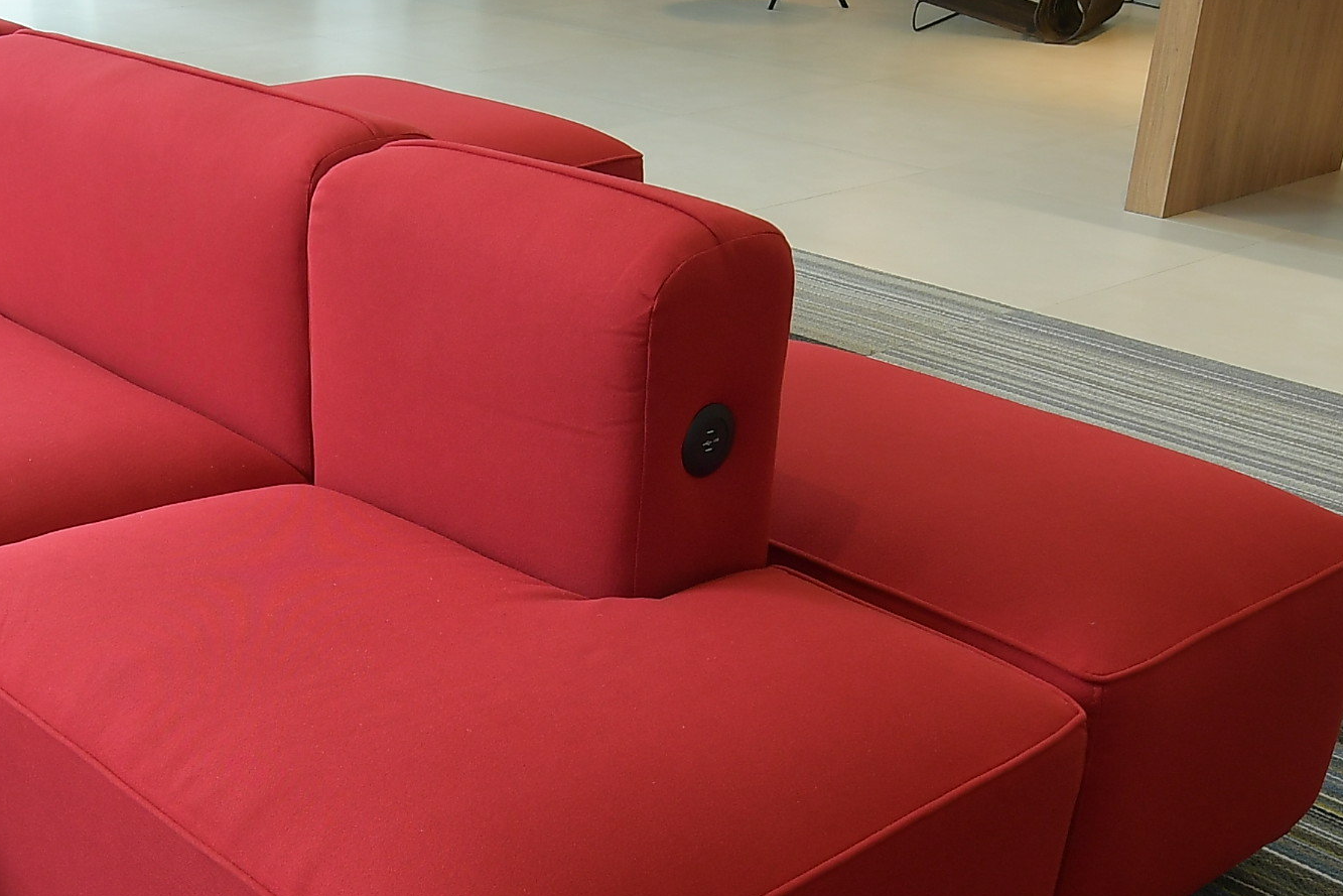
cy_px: 530
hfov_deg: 40.6
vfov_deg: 28.6
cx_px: 321
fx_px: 1753
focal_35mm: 47
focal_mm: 10
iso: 160
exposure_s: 1/10
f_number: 7.1
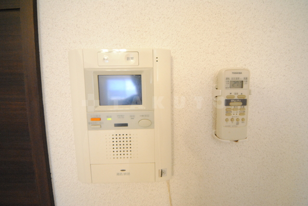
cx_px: 154
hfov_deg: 112.6
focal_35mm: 12
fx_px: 103
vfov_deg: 90.1
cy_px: 103
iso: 1600
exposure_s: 1/20
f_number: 4.5
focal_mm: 8
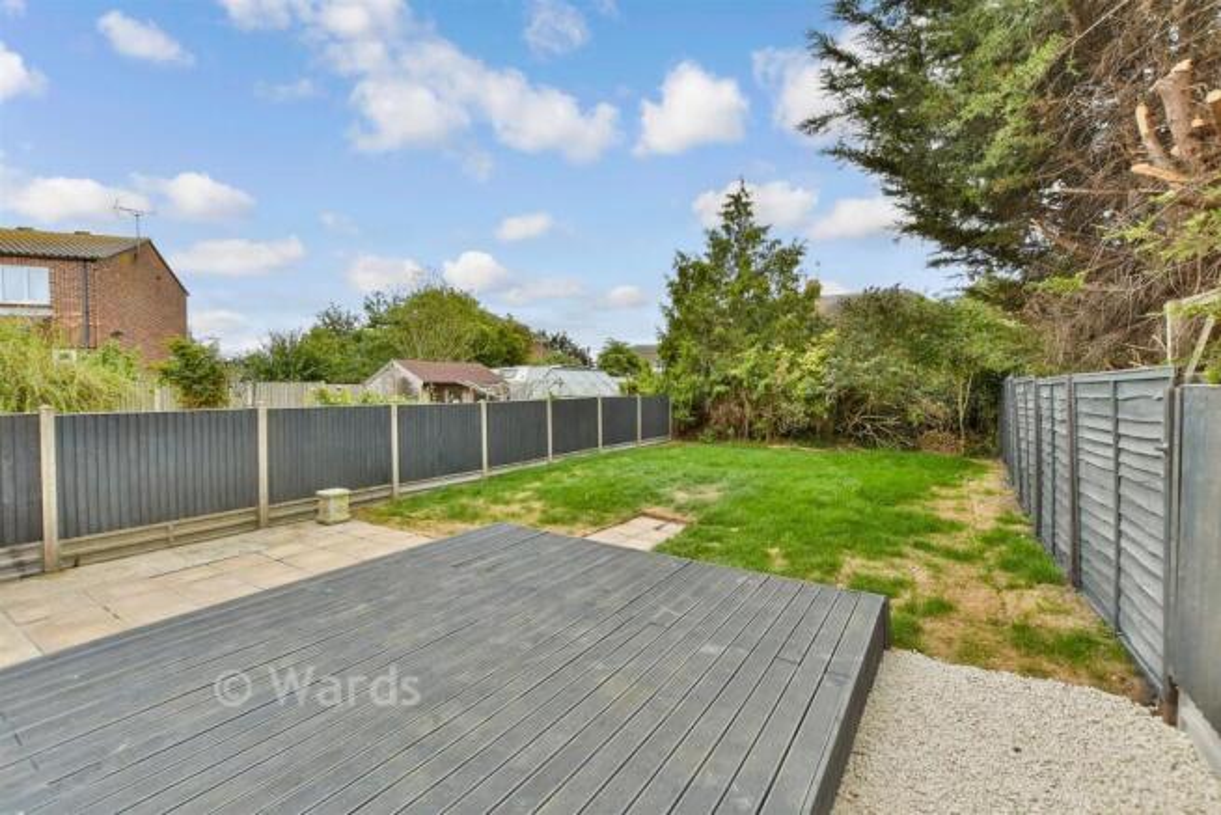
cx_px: 610
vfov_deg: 77.4
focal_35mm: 15
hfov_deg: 100.4
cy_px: 408
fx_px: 509
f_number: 7.1
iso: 500
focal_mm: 10
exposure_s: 1/200
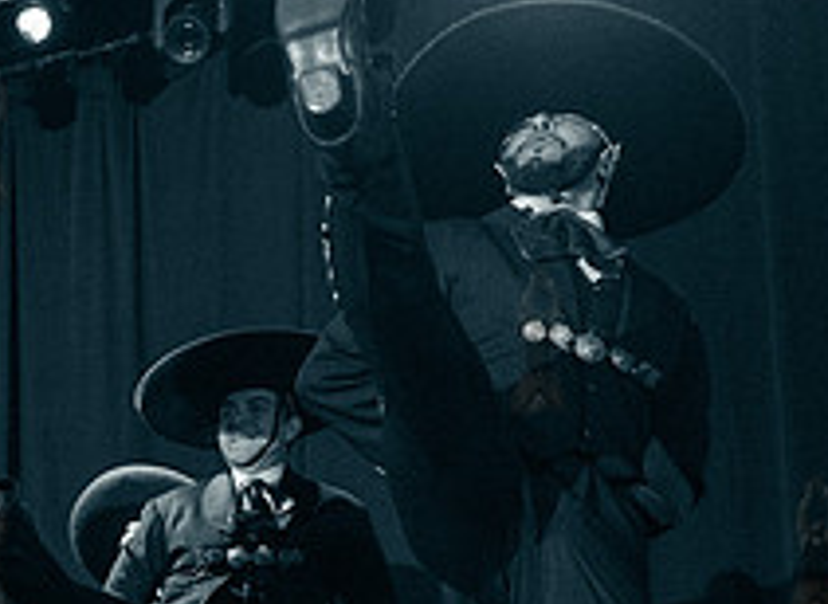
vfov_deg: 17.9
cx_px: -140
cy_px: 534
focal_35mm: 80
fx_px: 1895
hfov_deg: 22.8
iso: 4000
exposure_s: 1/500
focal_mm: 27
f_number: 2.8
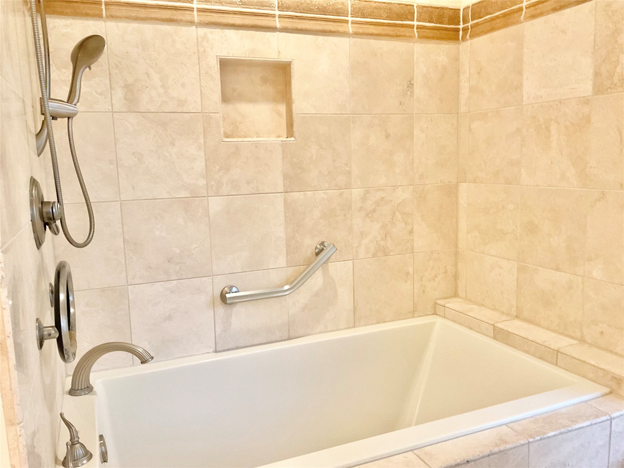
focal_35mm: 29
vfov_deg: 48.2
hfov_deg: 61.7
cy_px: 234
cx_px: 312
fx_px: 523
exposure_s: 1/60
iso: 160
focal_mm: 3
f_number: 1.8
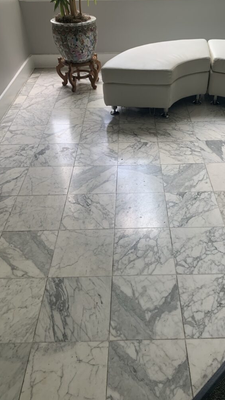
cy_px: 201
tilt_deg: -39.6
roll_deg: +1.0
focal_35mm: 29
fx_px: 307
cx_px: 131
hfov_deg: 40.1
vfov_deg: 66.1
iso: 50
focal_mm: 4.25
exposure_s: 1/121
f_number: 1.8
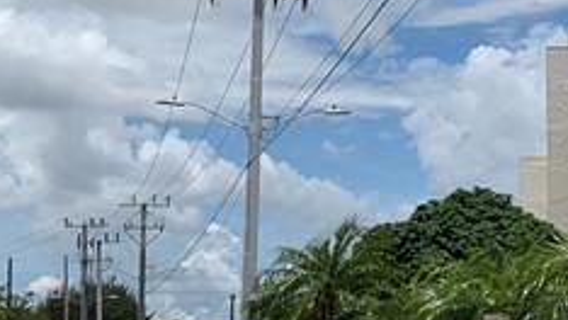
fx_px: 1869
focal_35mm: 124
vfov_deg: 9.8
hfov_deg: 16.7
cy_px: 194
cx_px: 651
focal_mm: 4.25
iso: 25
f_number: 1.8
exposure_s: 1/5405
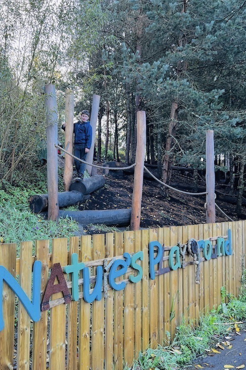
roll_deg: -0.9
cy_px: 209
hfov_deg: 42.2
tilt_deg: +3.5
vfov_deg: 60.1
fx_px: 318
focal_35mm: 31
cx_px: 106
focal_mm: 5.7
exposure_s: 1/125
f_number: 1.5
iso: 64
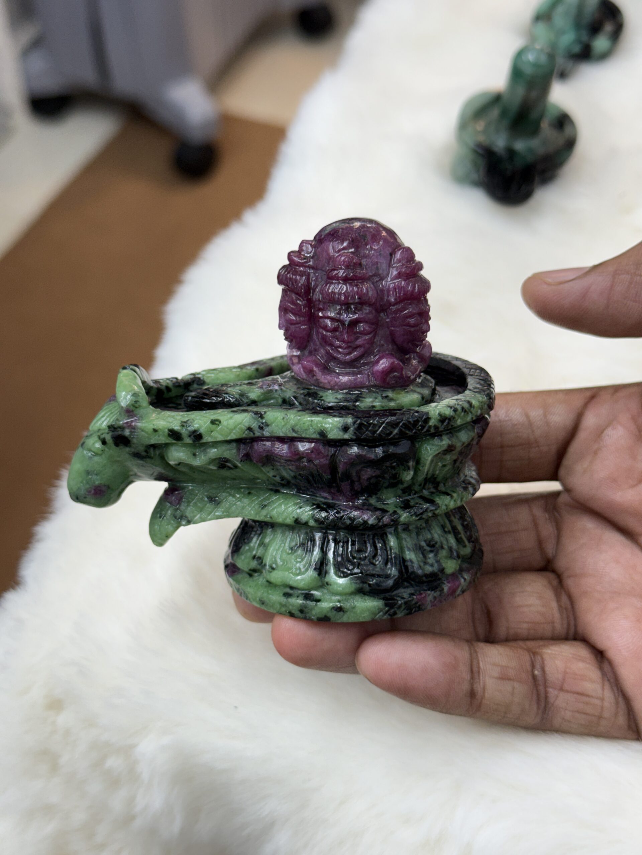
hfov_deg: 30.3
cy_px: 428
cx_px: 321
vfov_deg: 39.7
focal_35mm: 48
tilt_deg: -46.6
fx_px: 1187
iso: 50
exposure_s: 1/121
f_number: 1.78
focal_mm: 6.76
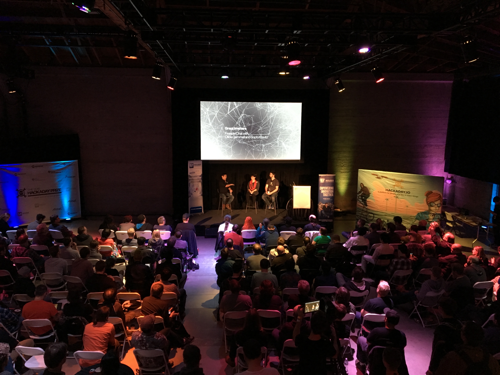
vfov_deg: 48.2
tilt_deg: -8.4
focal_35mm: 29
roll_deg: -0.4
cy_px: 188
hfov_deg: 61.7
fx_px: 419
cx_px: 250
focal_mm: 4.15
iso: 125
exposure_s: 1/30
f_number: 2.2
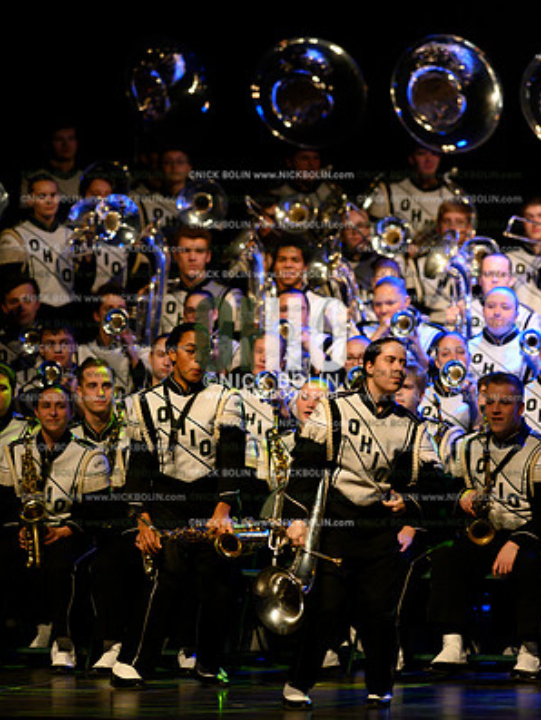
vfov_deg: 6.1
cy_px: 348
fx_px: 6810
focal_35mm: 327
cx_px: 270
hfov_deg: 4.5
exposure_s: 1/500
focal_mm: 300
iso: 6400
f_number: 4
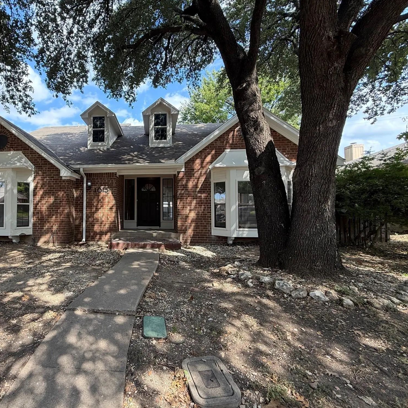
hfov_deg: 80.9
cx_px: 133
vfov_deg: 84.0
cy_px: 202
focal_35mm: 17
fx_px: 227
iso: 64
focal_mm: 2.22
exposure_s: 1/207
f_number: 2.2
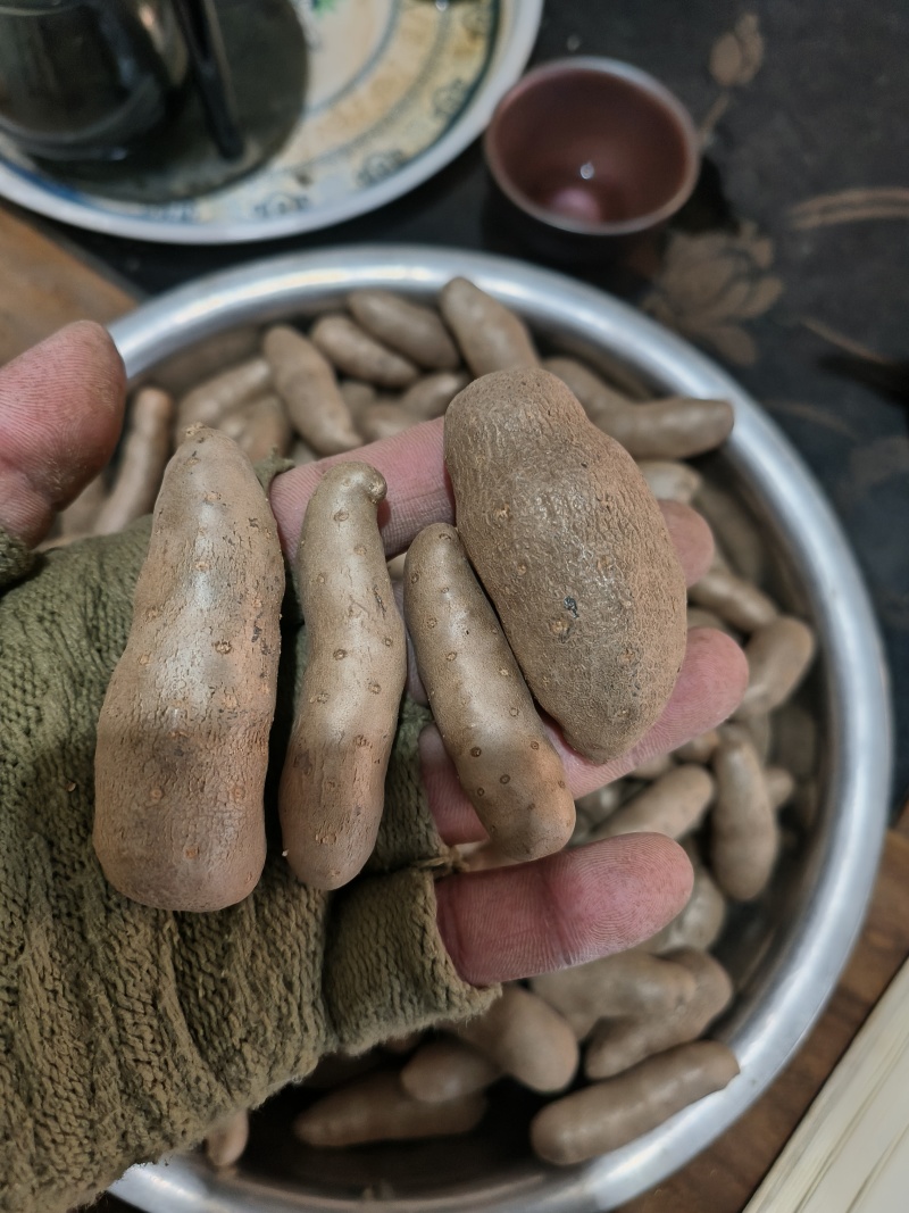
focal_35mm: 24
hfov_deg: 56.8
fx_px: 840
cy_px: 606
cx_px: 454
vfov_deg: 71.6
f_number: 1.8
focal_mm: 5.42
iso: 1044
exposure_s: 1/33.4
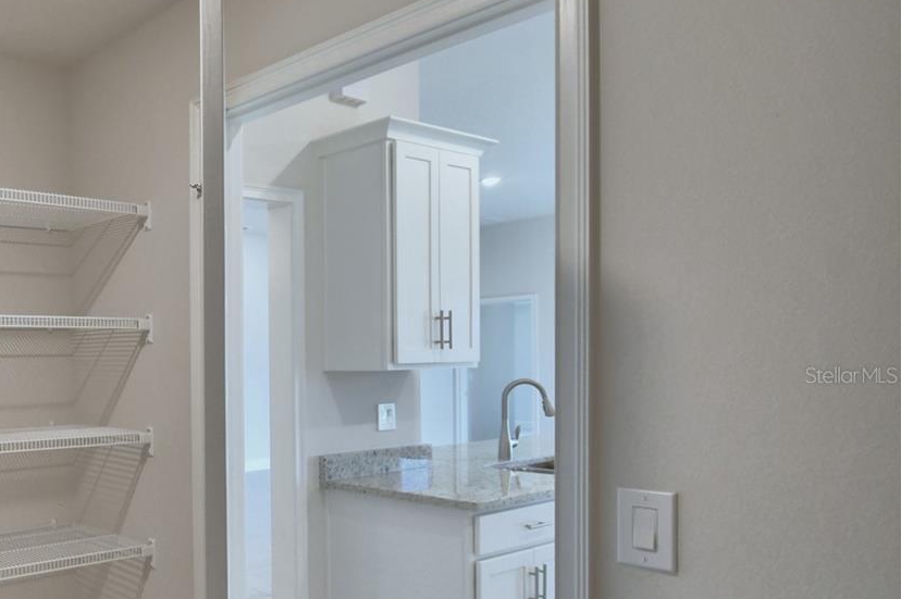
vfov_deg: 44.5
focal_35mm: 29
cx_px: 32
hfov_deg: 52.7
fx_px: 725
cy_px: 375
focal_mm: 10
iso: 400
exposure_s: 1/50
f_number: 4.5
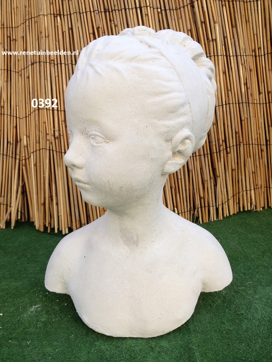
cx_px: 136
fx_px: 367
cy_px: 181
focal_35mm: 35
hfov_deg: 40.7
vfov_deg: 52.6
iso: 50
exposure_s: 1/347
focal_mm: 4.28
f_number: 2.4
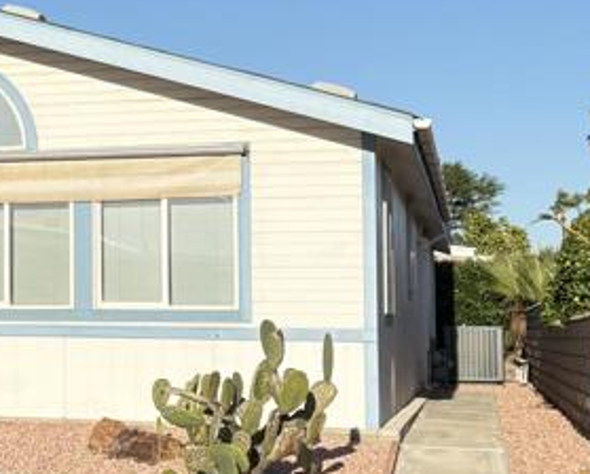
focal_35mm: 93
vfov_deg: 16.6
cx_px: -201
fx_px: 1626
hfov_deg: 18.9
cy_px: 199
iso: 50
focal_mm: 5.96
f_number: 1.6
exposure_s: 1/3125
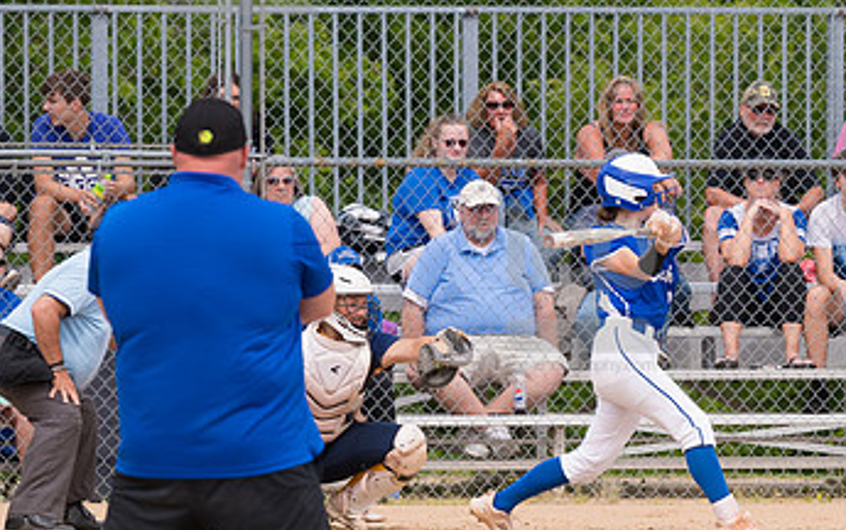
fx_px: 11857
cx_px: 581
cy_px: 287
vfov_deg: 2.6
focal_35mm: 514
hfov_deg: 4.1
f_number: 5.6
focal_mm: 200
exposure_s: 1/1600
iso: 320
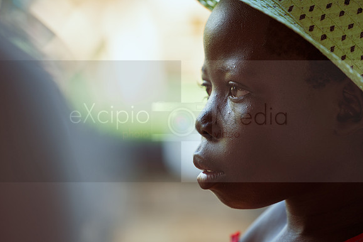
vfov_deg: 6.8
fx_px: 2027
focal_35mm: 201
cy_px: 121
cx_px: 182
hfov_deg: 10.2
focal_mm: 200
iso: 320
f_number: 4
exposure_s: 1/200
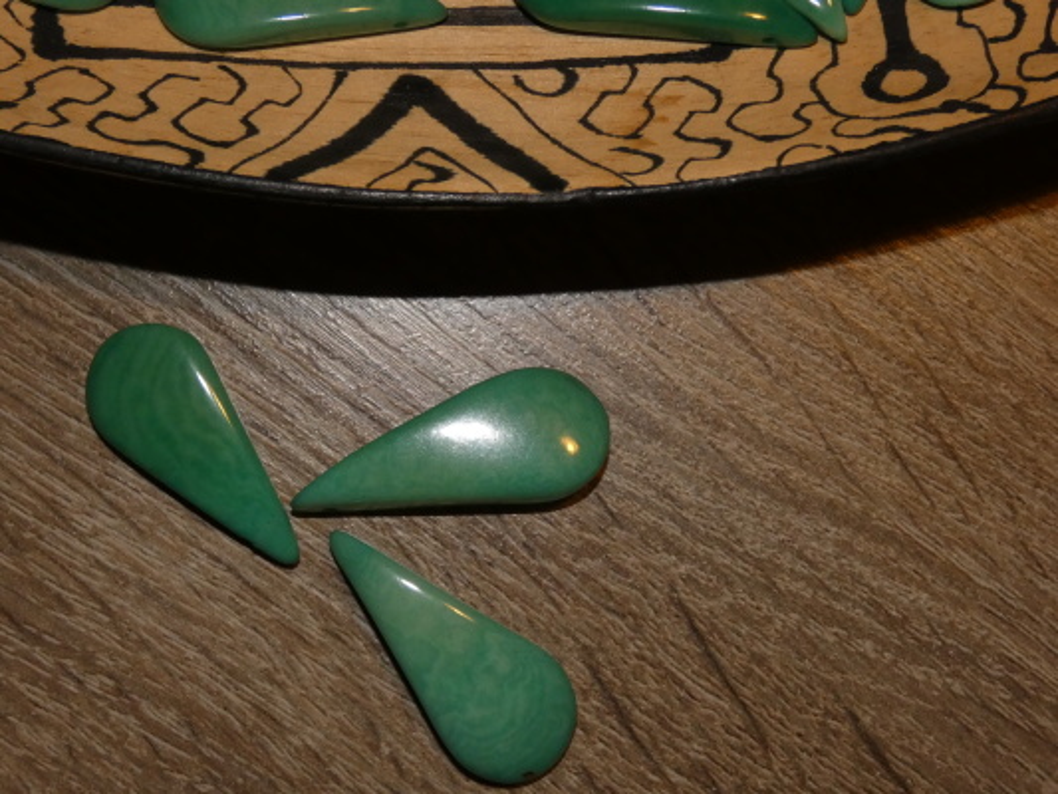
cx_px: 529
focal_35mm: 53
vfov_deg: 27.5
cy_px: 397
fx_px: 1620
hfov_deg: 36.2
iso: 400
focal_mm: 9.5
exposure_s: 1/125
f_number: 3.9
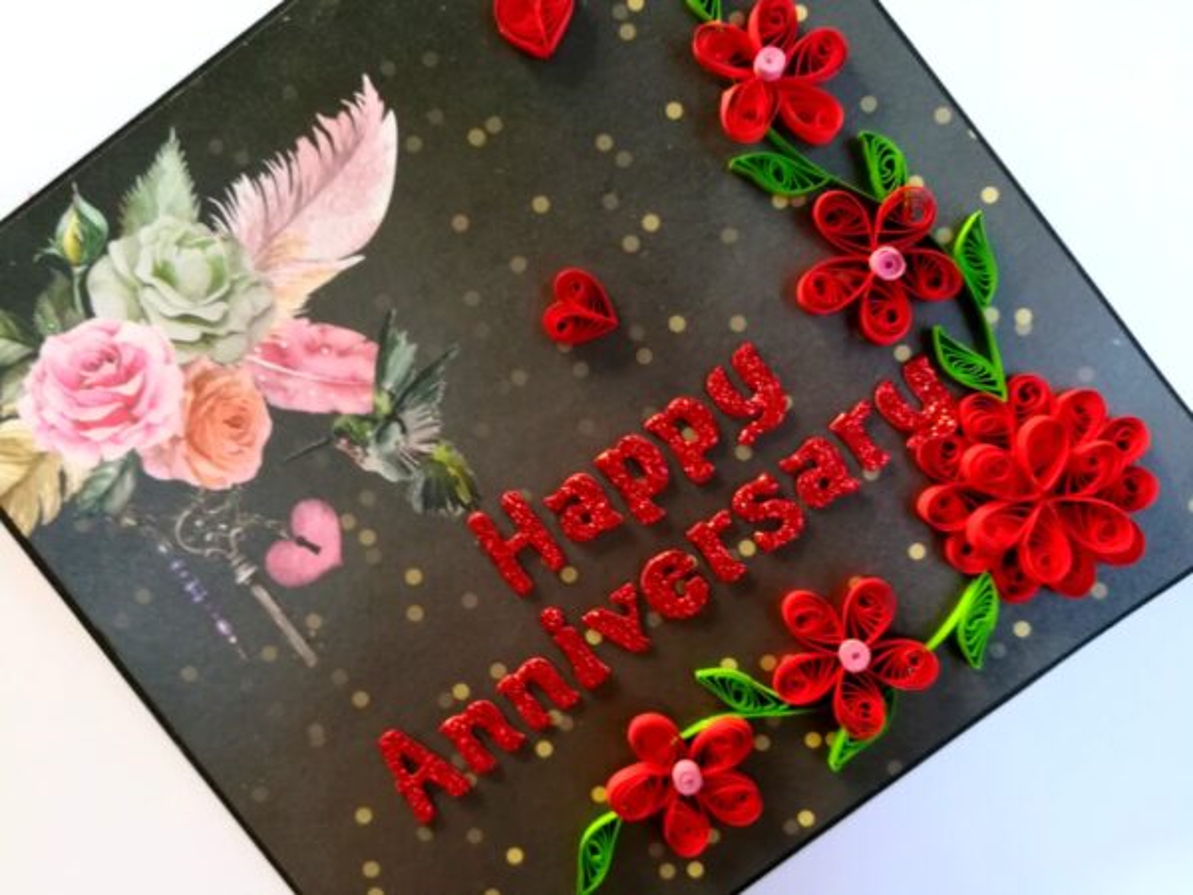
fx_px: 896
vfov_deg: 53.1
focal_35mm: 26
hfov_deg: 67.3
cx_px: 596
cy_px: 448
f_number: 2.2
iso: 125
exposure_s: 1/33.3
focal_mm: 3.83
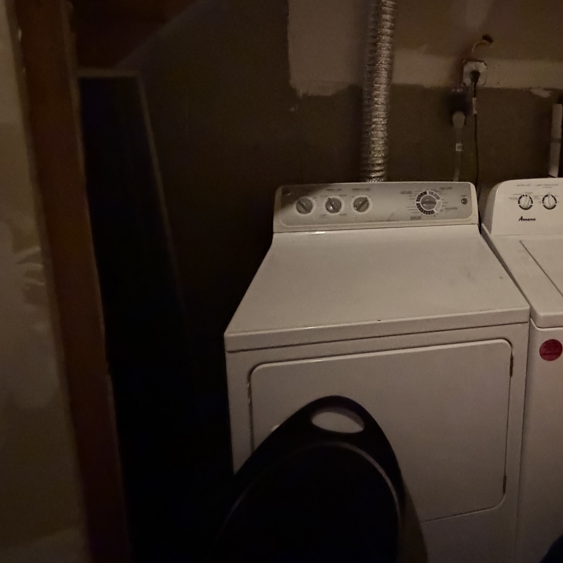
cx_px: 469
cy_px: 155
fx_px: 442
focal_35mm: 24
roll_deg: -1.9
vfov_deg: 62.1
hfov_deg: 58.8
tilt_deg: -11.5
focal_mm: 2.22
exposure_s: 1/30
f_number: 2.2
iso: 2500
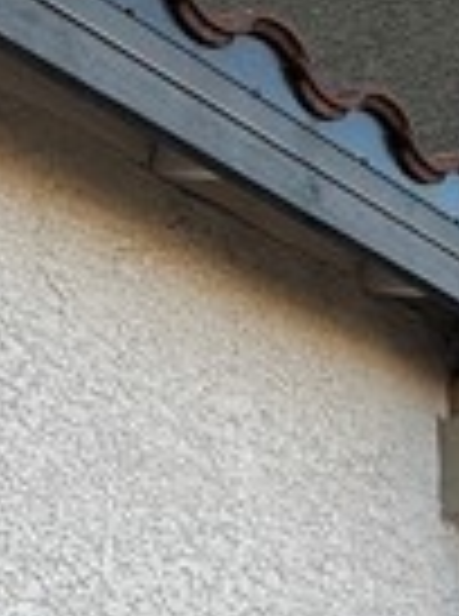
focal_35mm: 105
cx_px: 194
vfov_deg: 17.3
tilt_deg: +7.0
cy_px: 872
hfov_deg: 14.0
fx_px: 1865
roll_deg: -0.3
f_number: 2.2
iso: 40
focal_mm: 2.22
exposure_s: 1/359
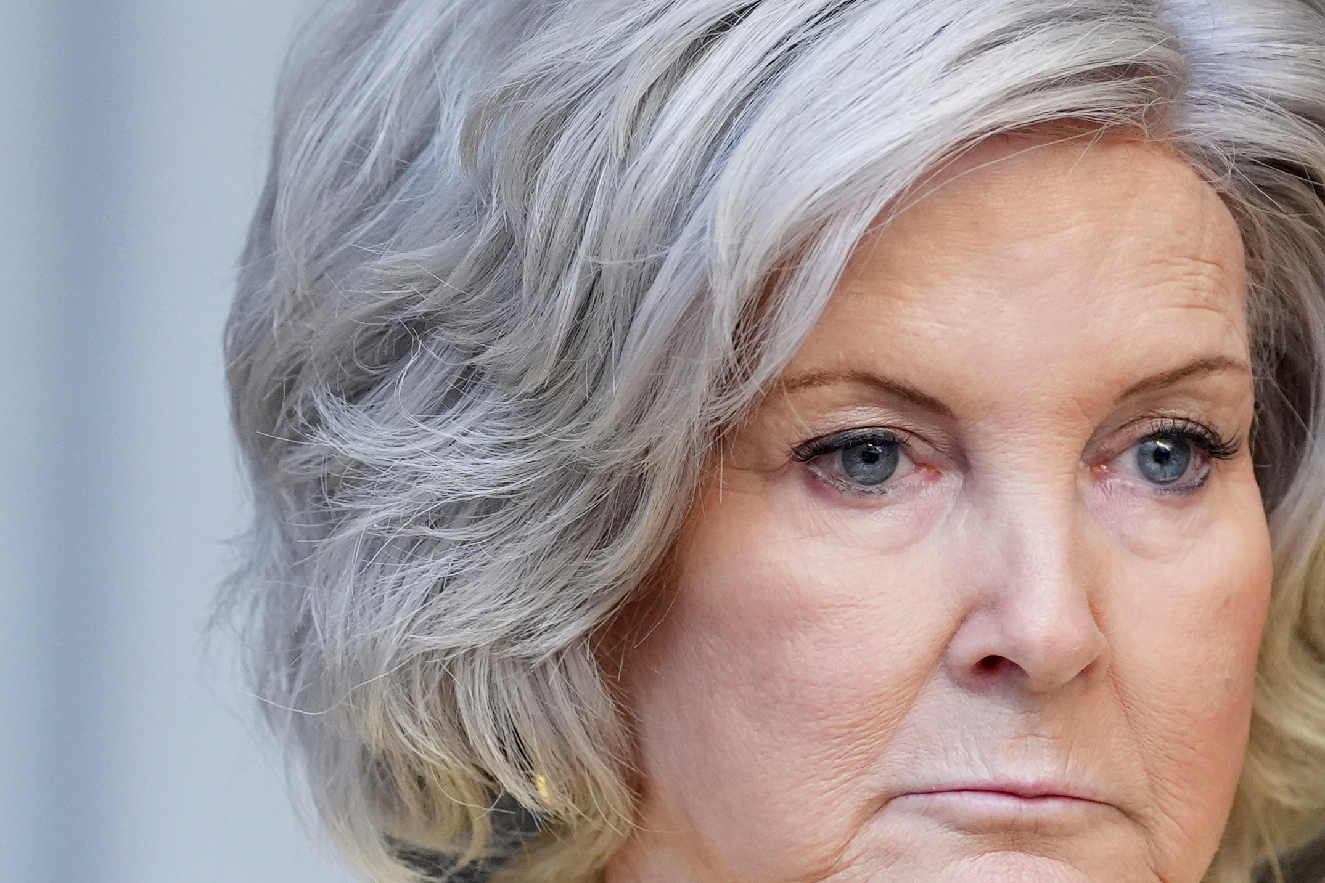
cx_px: 744
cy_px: 628
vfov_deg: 2.5
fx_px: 20243
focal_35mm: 550
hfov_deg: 3.7
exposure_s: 1/400
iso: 3200
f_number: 2.8
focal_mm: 200
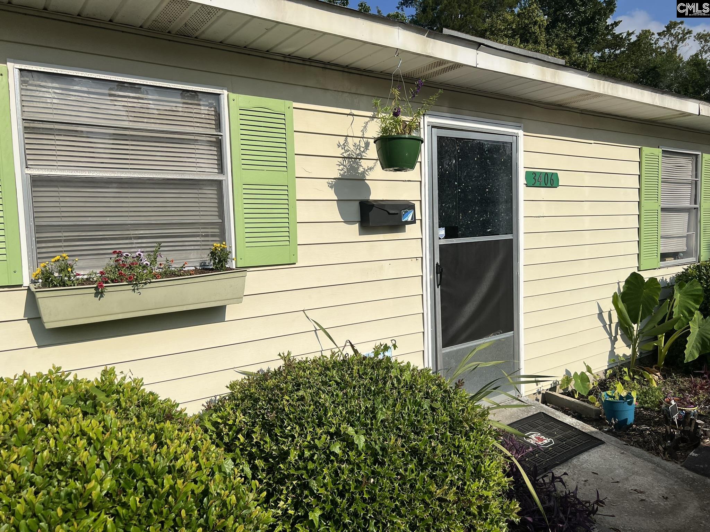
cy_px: 266
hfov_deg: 67.3
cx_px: 355
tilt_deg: -4.4
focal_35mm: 26
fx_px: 533
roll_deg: +1.5
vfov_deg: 53.1
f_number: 1.5
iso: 50
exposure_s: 1/9434
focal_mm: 5.7
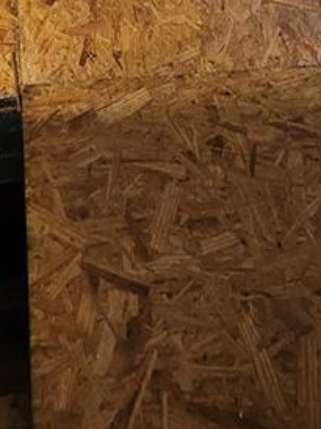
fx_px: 706
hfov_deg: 25.2
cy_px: -302
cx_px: 61
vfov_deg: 22.8
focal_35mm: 57
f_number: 2.2
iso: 320
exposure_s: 1/30
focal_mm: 1.74
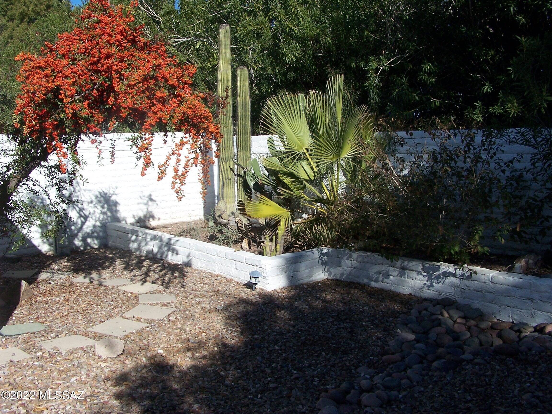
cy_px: 207
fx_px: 606
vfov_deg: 37.7
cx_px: 276
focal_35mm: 38
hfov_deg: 49.0
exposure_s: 1/350
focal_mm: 6.3
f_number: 5.6
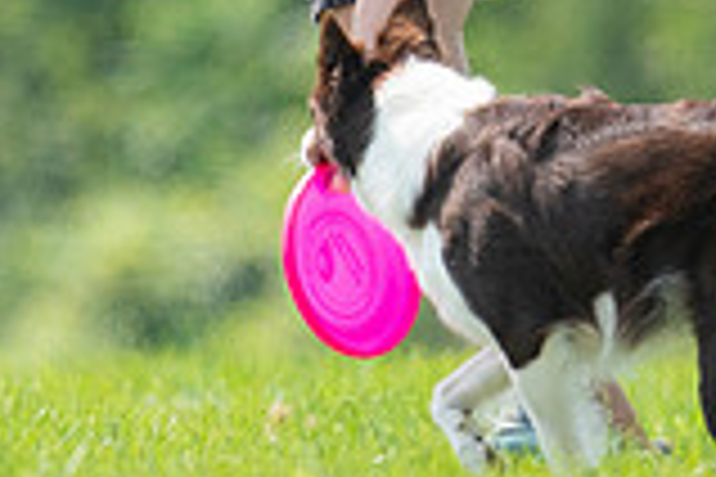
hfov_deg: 0.9
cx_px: 545
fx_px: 43633
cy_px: -196
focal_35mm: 2194
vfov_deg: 0.6
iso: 2000
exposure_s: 1/4000
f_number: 6.3
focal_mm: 600
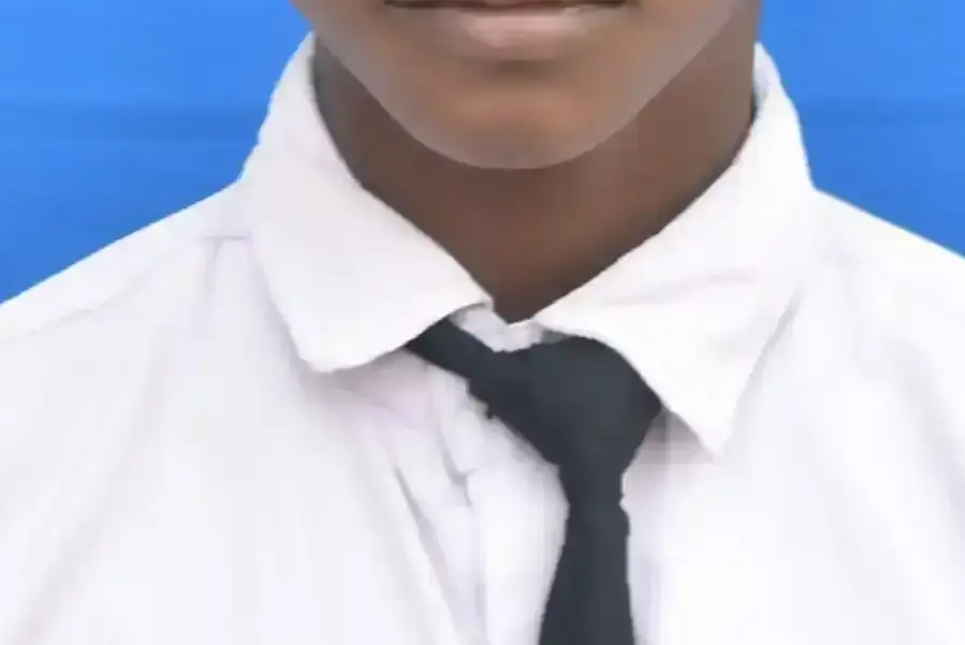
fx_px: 7368
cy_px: -28
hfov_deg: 7.5
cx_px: 714
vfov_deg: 5.0
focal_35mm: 275
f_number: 8
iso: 500
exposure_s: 1/60
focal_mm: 55
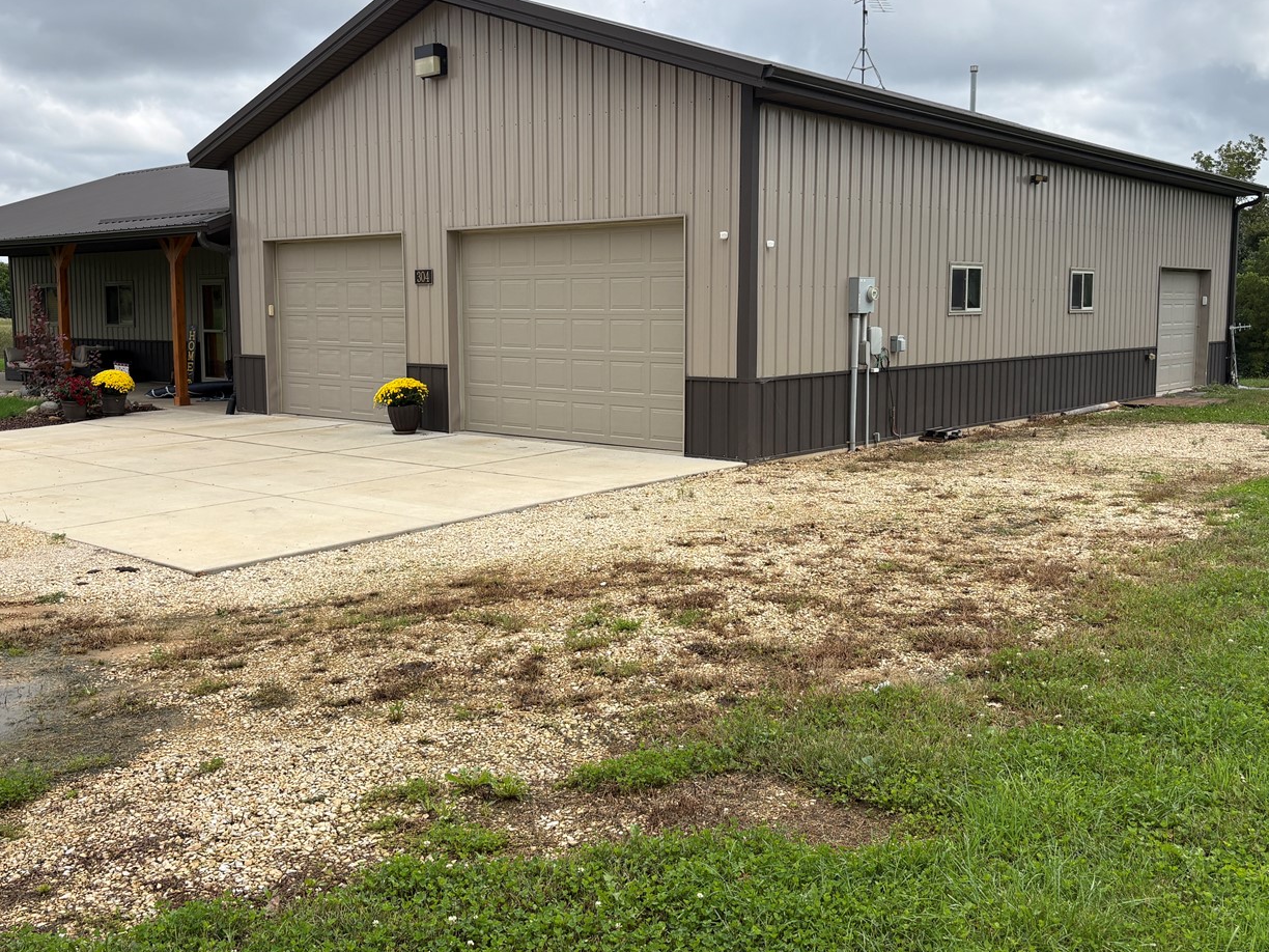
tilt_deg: -5.0
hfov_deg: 53.9
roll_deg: +0.5
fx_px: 1246
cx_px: 614
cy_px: 433
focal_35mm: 34
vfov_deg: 41.8
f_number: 1.6
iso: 50
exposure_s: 1/2747
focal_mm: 5.96
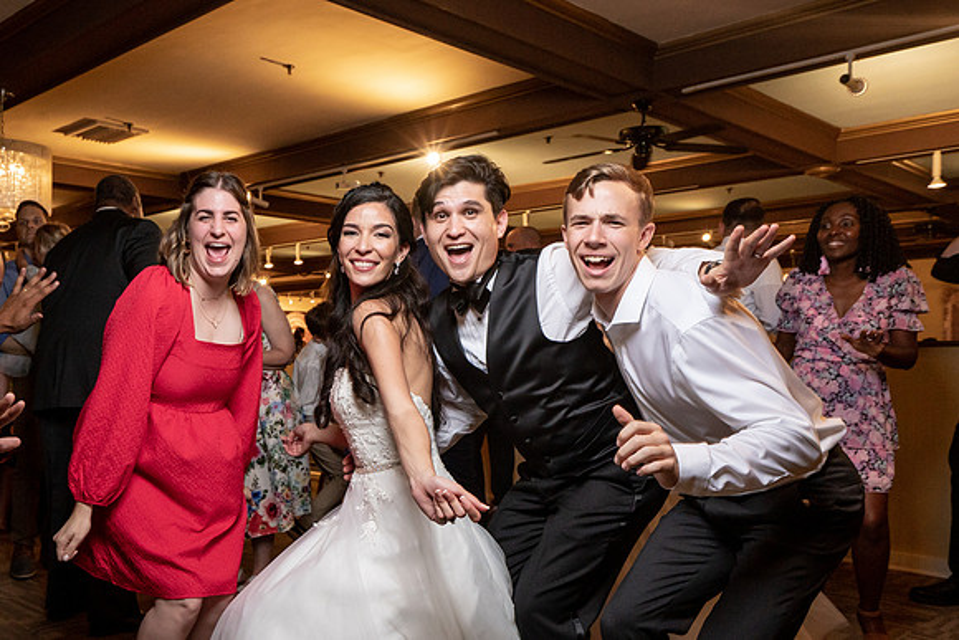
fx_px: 900
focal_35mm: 34
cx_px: 344
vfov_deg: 39.1
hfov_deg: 55.2
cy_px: 359
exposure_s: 1/200
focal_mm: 26
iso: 2000
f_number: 5.6
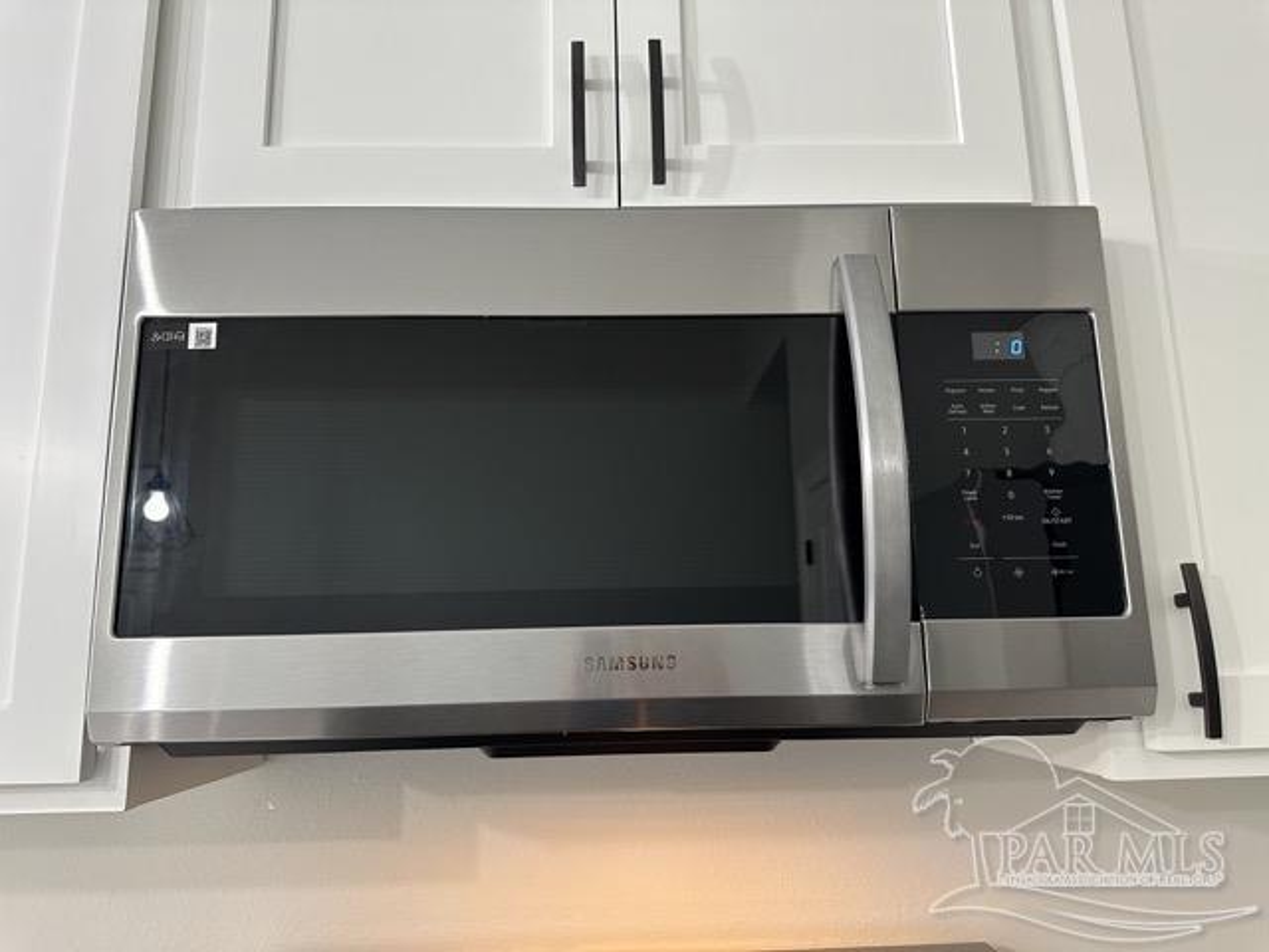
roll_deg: +0.5
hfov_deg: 71.6
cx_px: 634
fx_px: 880
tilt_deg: +10.4
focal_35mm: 24
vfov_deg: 56.8
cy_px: 476
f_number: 1.78
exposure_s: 1/60
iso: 320
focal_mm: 6.86
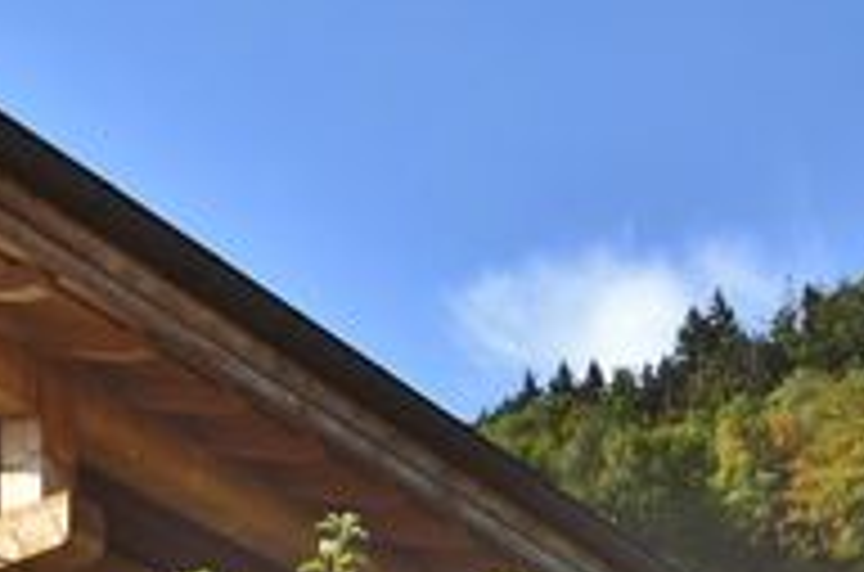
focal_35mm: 80
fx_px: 1905
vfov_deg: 15.6
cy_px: 876
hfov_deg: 23.2
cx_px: -198
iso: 400
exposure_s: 1/400
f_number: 11
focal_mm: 17
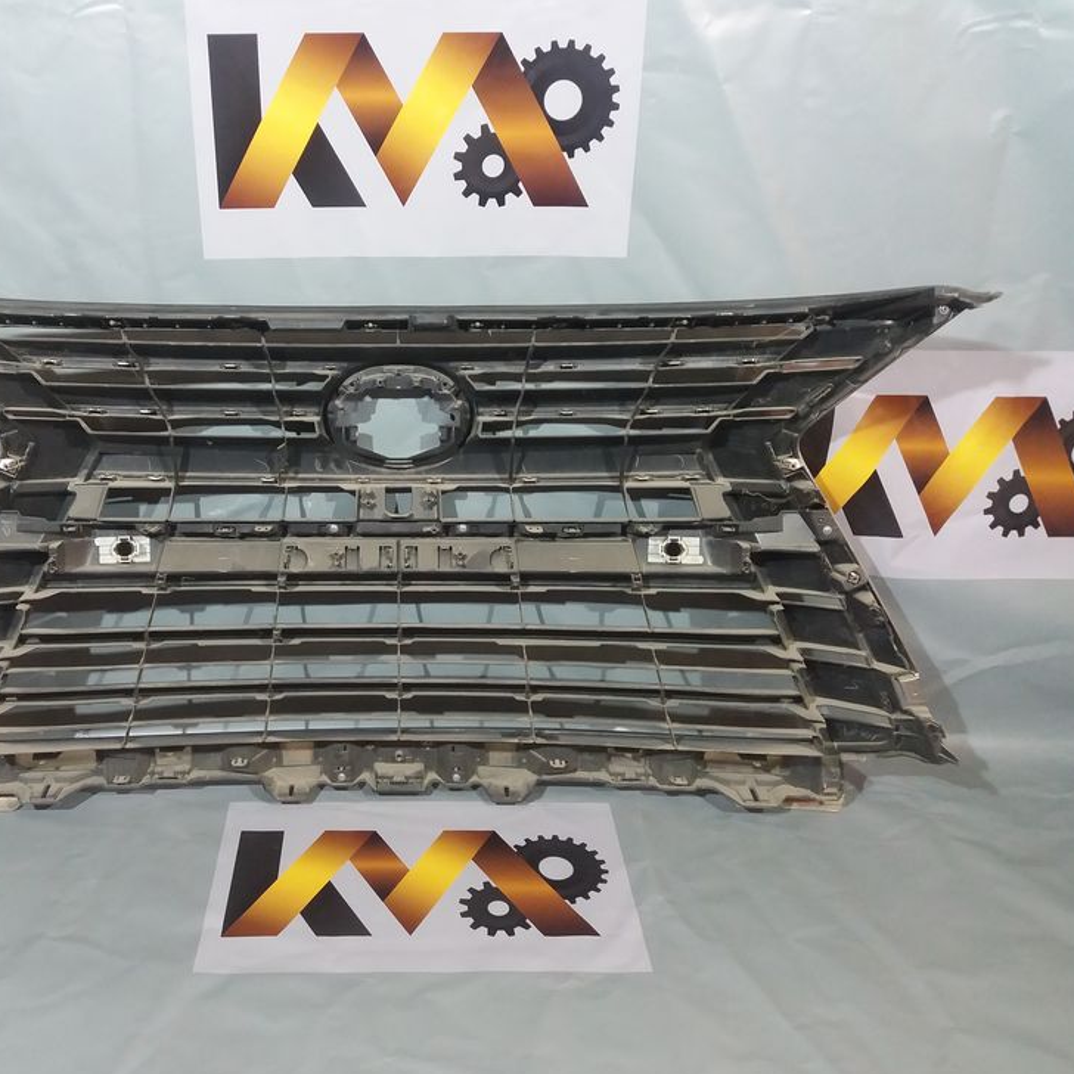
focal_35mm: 34
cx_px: 389
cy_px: 550
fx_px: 1193
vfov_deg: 48.4
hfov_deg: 47.9
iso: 200
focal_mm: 3.7
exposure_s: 1/17
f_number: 1.9
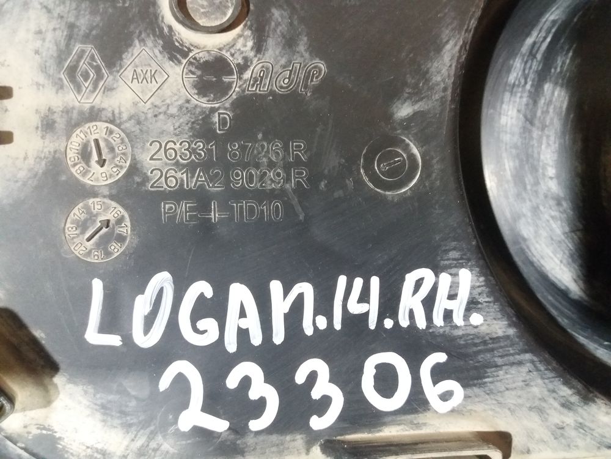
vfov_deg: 49.7
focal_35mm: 28
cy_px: 230
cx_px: 306
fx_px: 494
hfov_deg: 63.4
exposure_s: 1/17
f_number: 1.9
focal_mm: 3.7
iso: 400
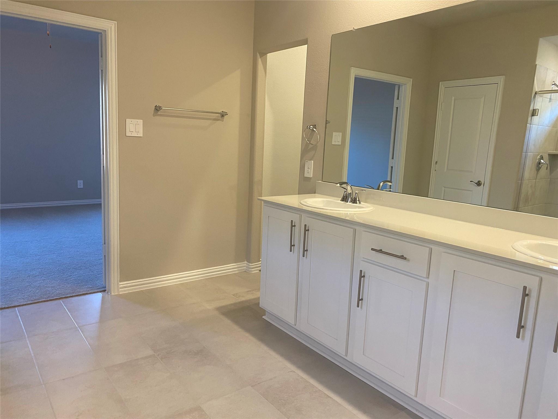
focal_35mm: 26
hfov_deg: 67.3
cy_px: 210
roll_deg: -2.0
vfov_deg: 53.1
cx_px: 279
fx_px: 419
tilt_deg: -10.4
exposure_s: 1/60
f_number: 1.8
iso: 100
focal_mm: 4.25
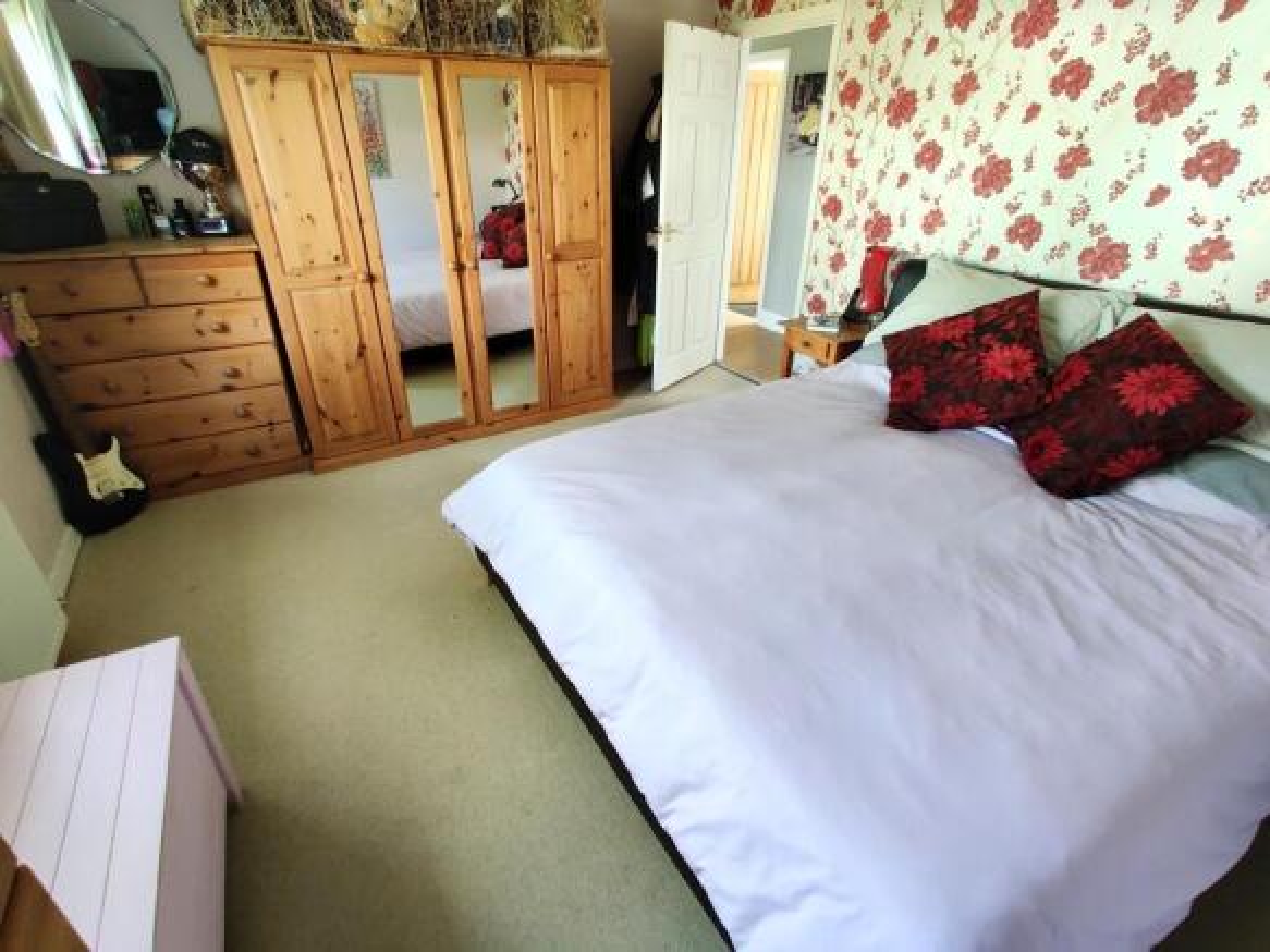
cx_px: 635
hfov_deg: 106.2
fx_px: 477
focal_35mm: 13
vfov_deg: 89.9
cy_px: 476
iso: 640
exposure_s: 1/33
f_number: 2.2
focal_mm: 2.25
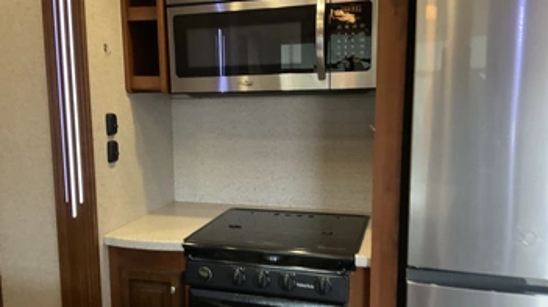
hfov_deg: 55.1
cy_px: 175
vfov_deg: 32.7
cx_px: 239
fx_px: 523
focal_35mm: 36
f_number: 1.8
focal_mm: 3
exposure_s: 1/50
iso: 320
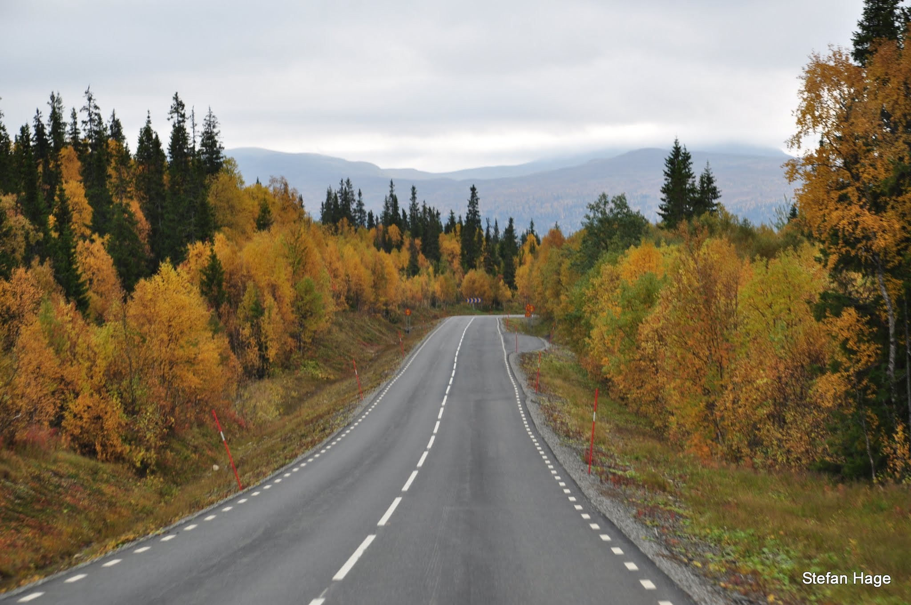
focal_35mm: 105
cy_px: 302
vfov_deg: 13.0
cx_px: 456
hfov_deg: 19.5
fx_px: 2654
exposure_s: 1/80
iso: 200
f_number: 8
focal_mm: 70
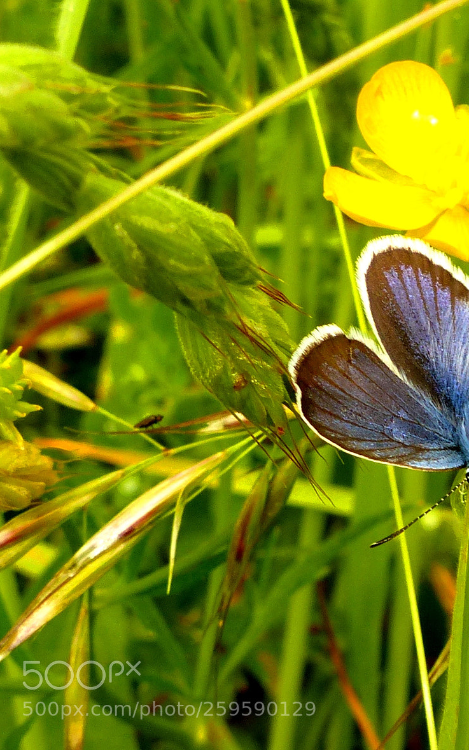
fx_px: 1206
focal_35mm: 59
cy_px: 377
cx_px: 492
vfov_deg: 34.5
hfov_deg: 21.1
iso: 100
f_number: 5.6
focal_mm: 7.4
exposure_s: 1/160
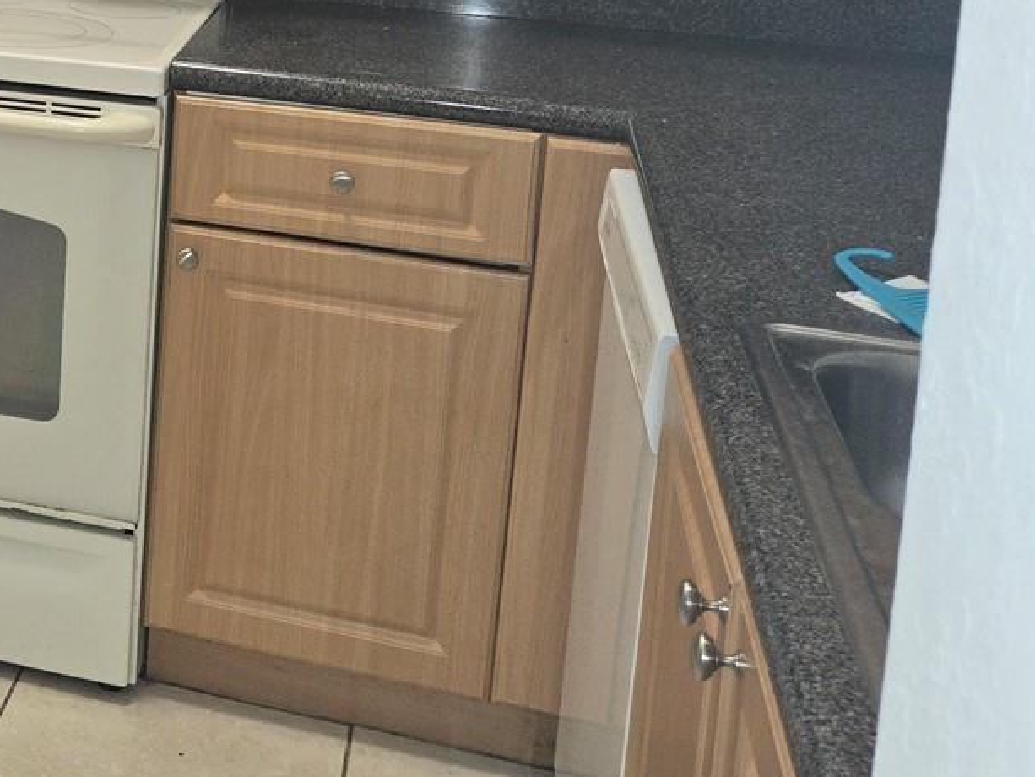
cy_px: -76
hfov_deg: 28.1
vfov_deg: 23.0
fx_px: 1794
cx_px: -213
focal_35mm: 60
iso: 125
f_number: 1.8
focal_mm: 5.4
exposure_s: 1/24
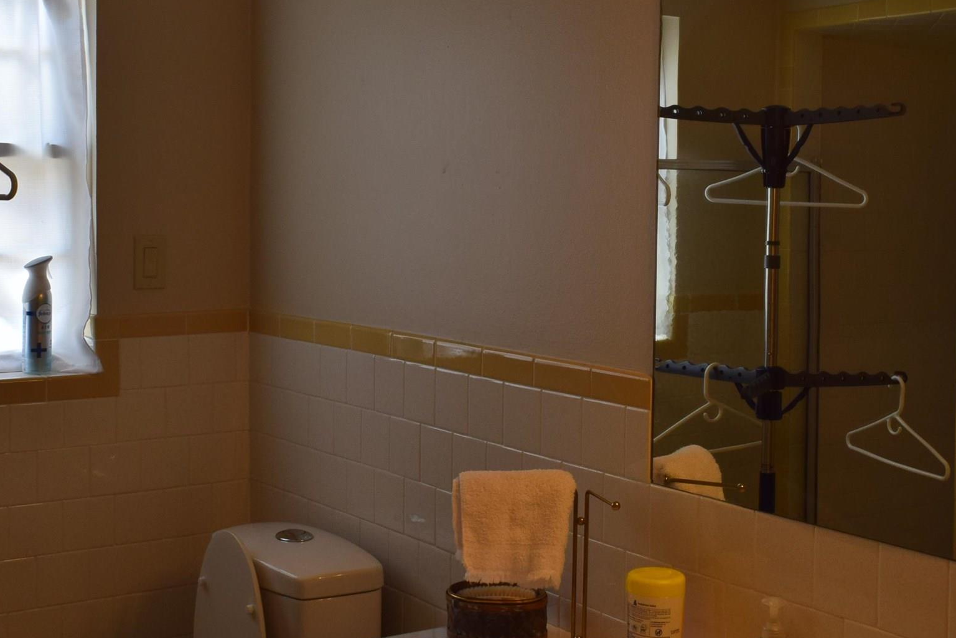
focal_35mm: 54
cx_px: 560
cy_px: 254
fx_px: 1434
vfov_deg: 25.0
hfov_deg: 36.8
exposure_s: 1/60
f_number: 8
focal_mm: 18
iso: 400
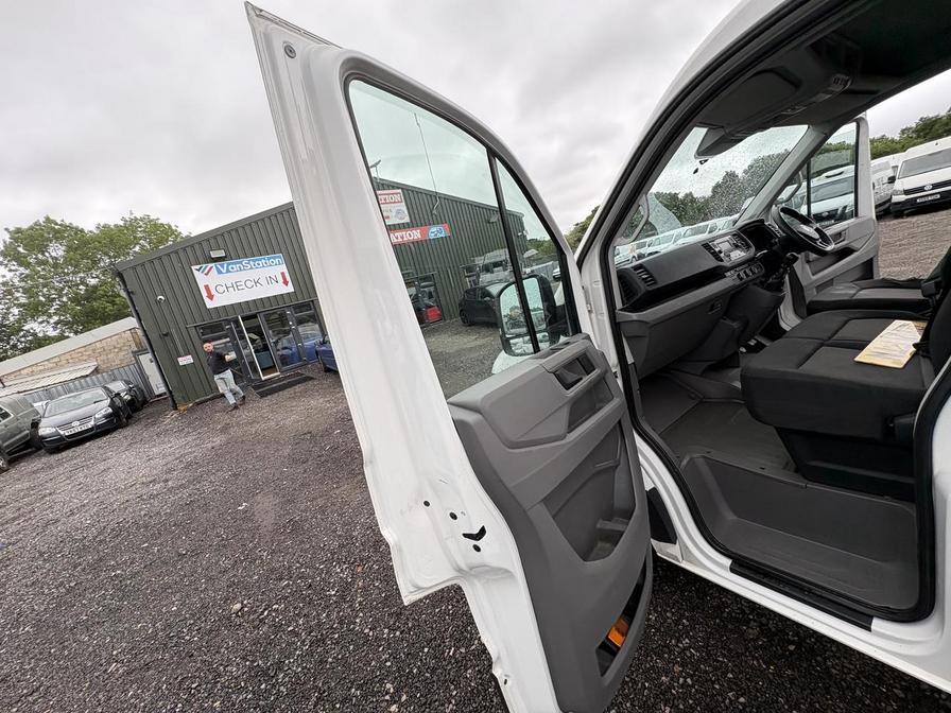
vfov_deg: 85.7
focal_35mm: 14
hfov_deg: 102.1
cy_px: 356
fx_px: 385
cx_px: 476
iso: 40
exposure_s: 1/297
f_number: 2.2
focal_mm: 2.22
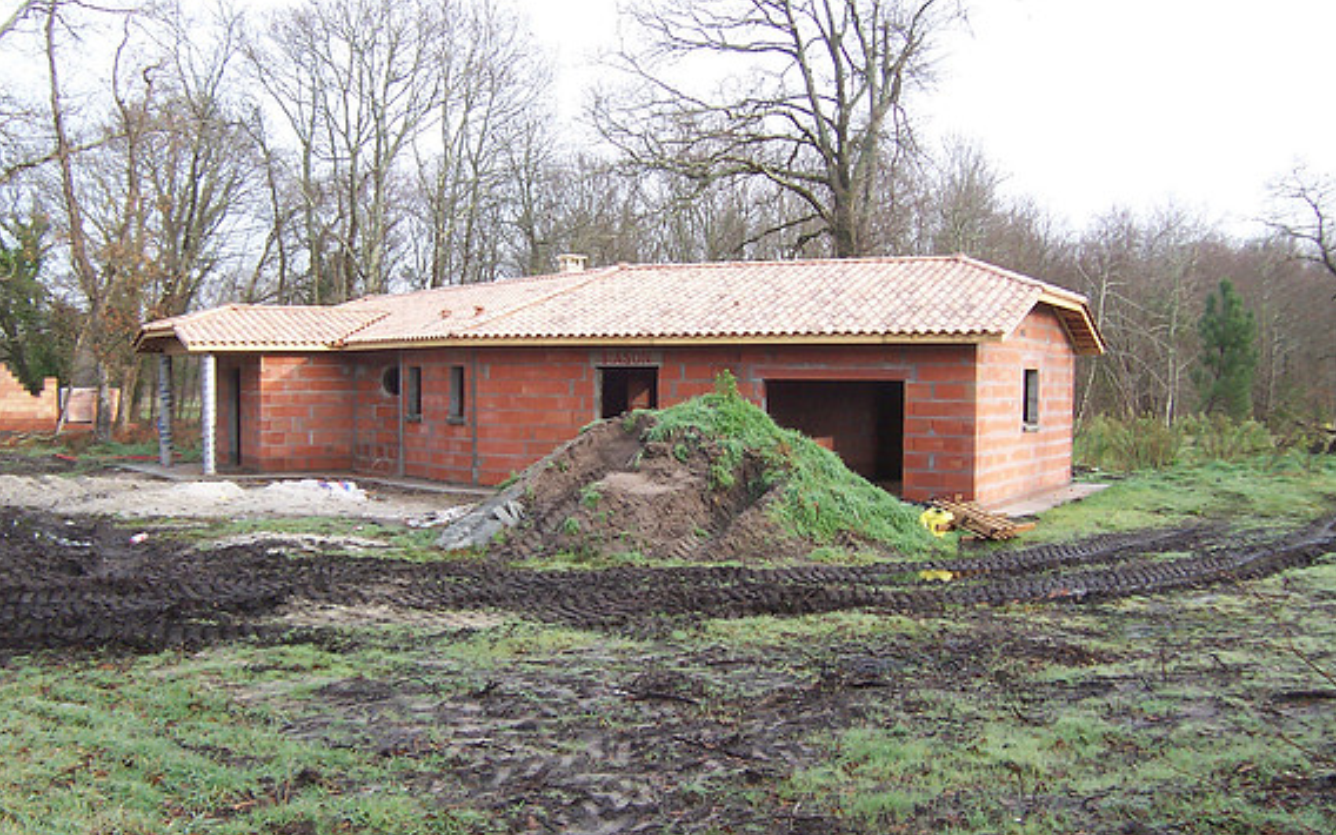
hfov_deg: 50.4
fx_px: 1420
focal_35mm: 39
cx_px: 656
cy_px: 476
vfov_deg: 32.7
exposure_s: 1/180
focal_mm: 5.6
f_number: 3.4
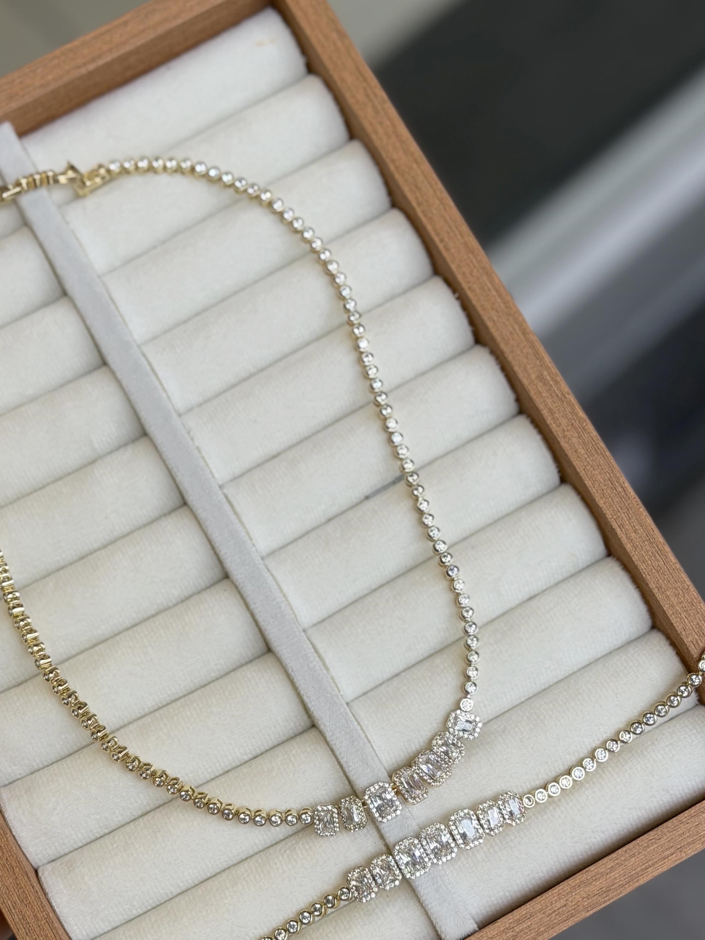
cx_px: 313
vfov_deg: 29.6
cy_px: 612
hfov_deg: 22.6
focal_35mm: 65
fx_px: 1765
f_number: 1.78
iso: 64
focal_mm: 6.76
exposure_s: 1/373
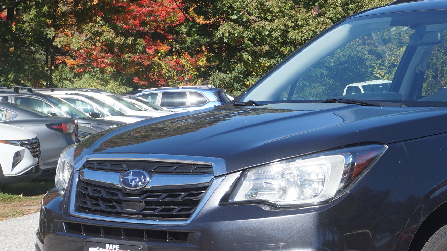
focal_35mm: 114
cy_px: 168
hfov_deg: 18.4
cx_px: 413
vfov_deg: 10.6
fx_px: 1351
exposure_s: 1/160
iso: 100
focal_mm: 34
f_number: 9
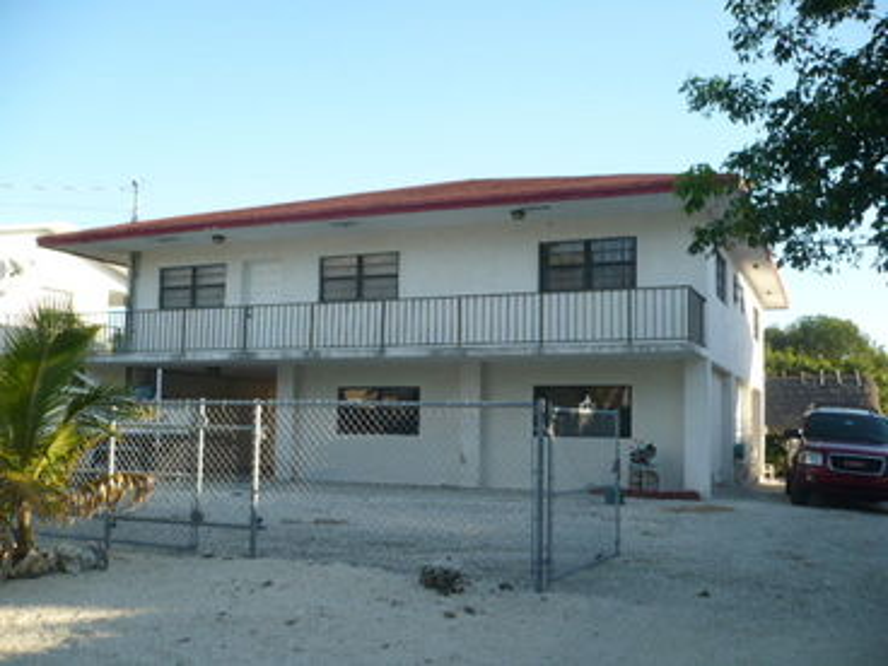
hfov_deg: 52.6
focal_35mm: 35
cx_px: 444
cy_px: 333
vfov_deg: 40.7
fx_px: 898
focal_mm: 5.8
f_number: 2.8
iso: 100
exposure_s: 1/400
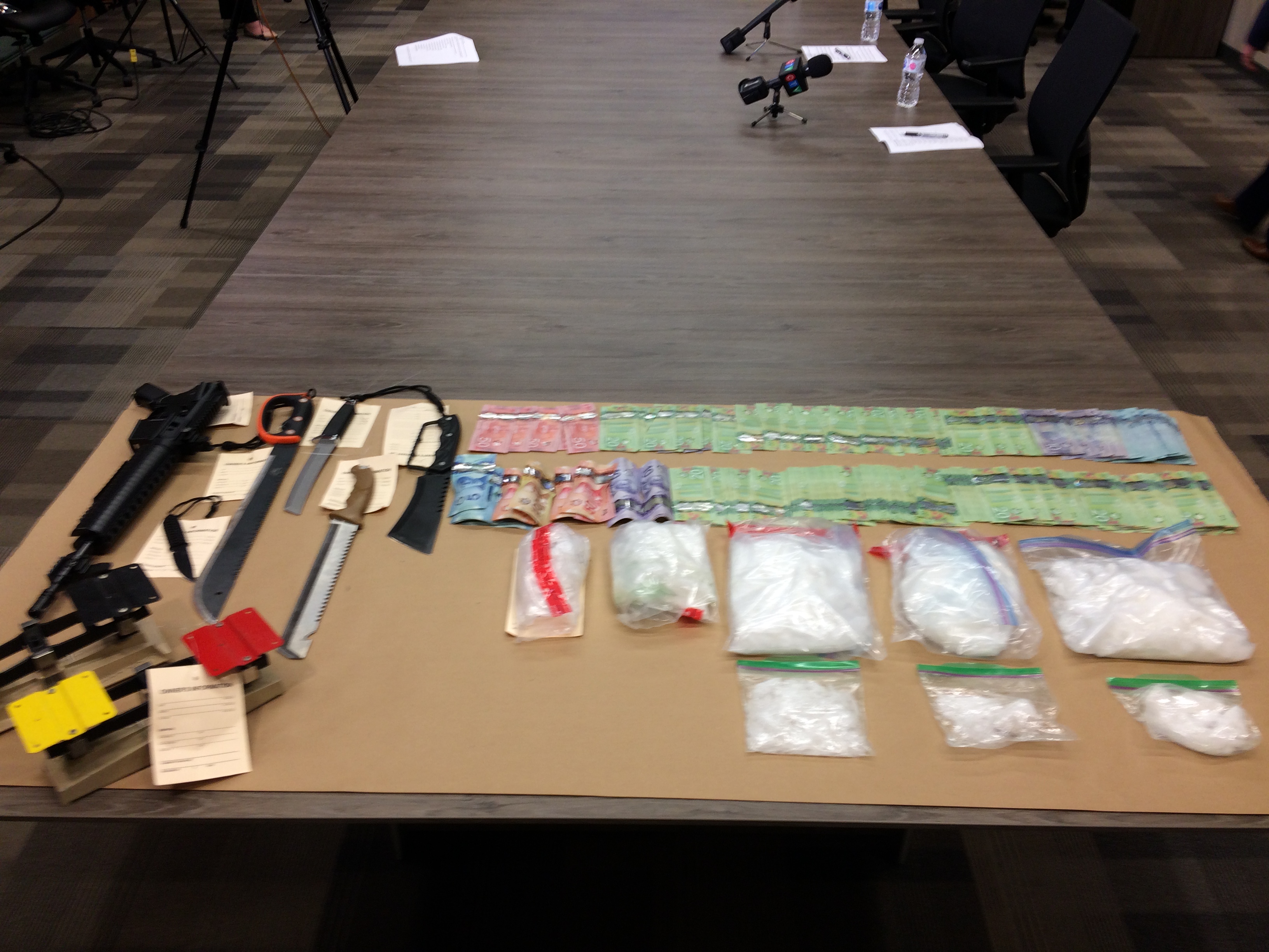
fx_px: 1063
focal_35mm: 29
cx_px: 634
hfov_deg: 61.7
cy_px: 476
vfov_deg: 48.2
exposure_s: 1/30
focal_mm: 4.15
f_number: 2.2
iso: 50
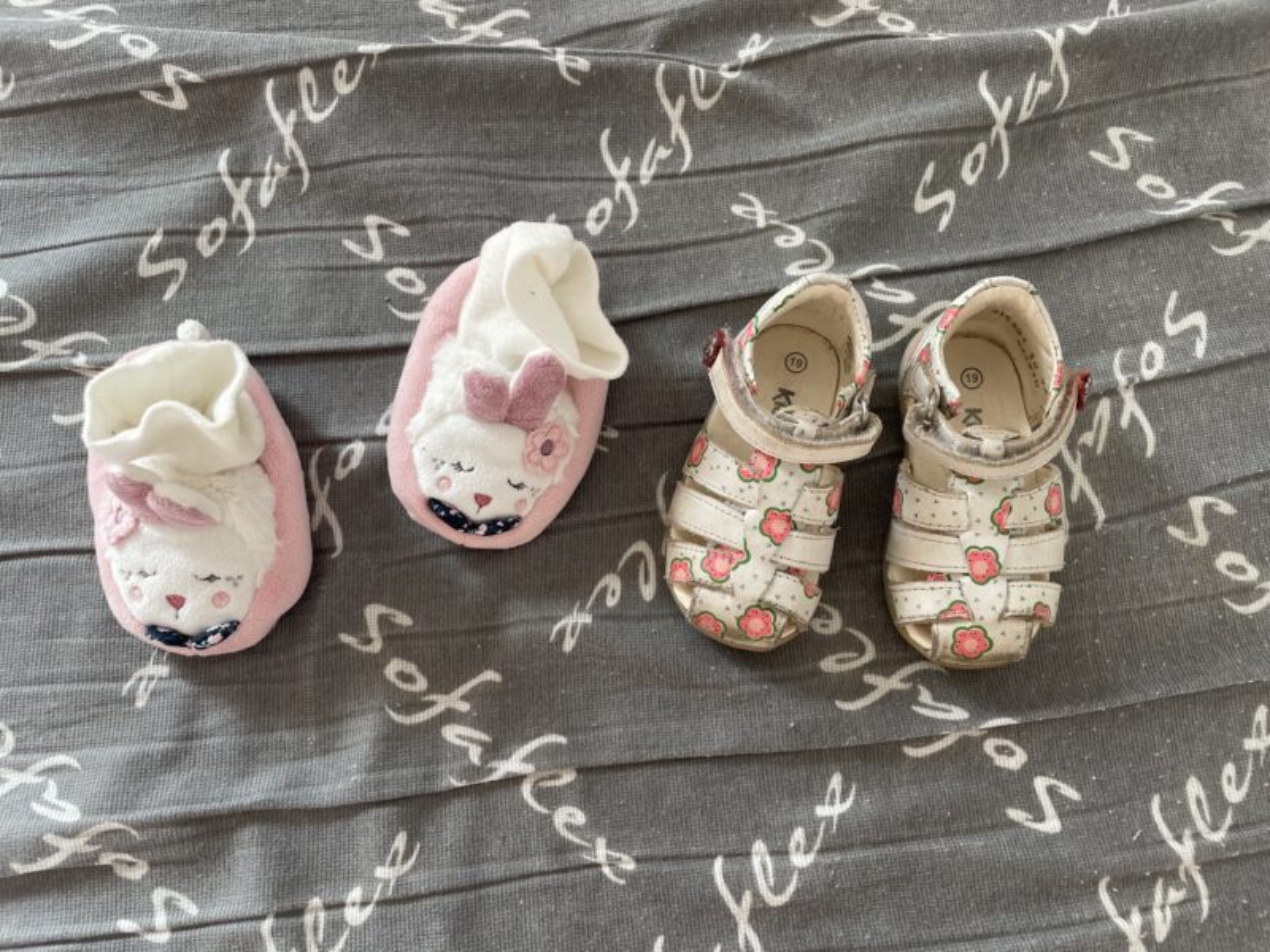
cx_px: 635
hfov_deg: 67.3
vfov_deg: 53.1
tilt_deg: -76.1
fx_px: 954
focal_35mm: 26
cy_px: 476
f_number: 1.6
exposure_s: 1/121
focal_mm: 4.2
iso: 32
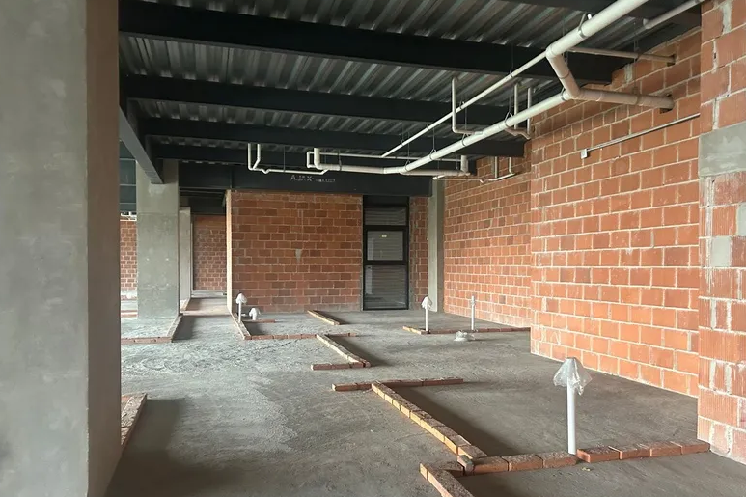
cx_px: 372
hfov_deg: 65.5
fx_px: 580
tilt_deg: -3.3
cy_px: 275
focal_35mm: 28
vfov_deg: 46.3
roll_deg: -2.2
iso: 320
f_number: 1.5
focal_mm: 5.7
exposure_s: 1/60
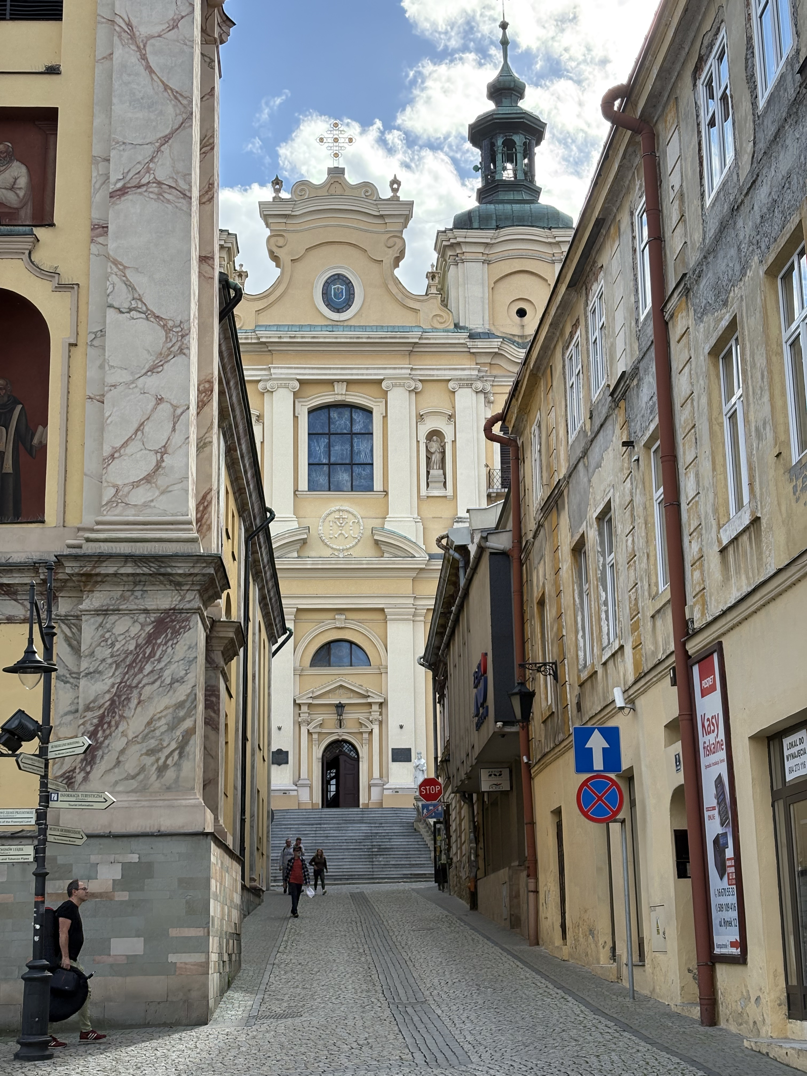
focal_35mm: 52
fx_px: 1616
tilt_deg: +14.6
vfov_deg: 36.8
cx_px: 404
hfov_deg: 28.0
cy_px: 538
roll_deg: +0.8
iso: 50
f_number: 1.6
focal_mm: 5.96
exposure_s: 1/1175
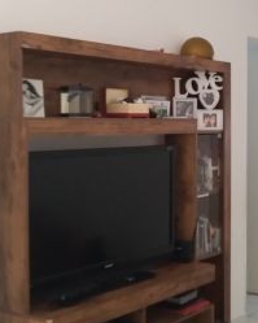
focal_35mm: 47
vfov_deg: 39.3
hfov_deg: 29.6
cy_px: 125
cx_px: 267
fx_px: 449
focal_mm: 3.54
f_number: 2
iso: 405
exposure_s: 1/25
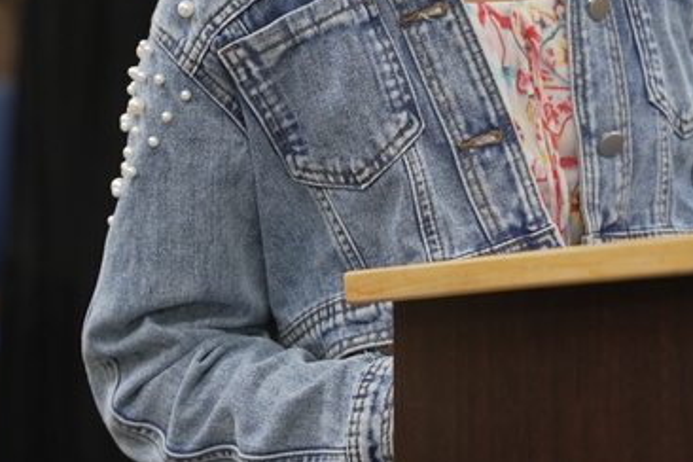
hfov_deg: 10.5
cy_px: -76
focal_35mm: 196
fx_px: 3773
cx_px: 346
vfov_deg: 7.0
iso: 640
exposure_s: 1/125
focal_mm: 70
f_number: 2.8
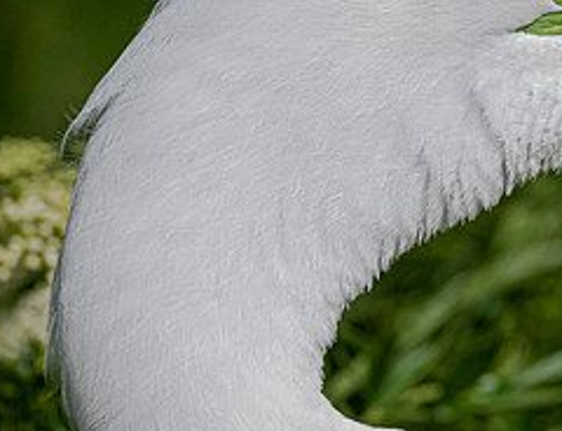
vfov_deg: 1.0
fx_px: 25711
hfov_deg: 1.3
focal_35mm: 1571
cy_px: 94
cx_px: 866
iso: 560
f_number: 9
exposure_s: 1/2500
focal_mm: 400
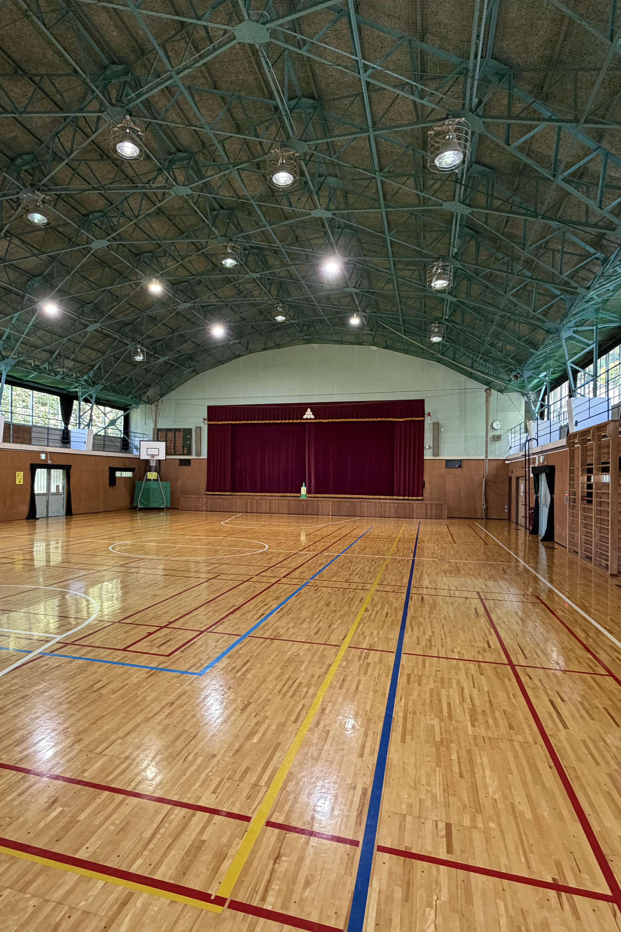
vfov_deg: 84.0
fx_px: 518
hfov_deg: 61.8
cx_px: 277
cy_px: 477
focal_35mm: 20
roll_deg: -0.7
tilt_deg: -0.3
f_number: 2.2
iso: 250
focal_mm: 2.22
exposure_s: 1/49
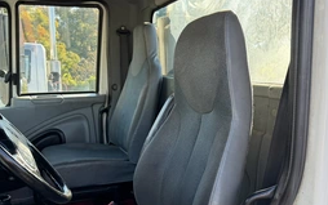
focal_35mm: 40
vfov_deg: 31.1
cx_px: 174
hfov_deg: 49.2
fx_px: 358
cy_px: 169
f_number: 1.78
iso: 100
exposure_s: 1/555
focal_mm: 6.76
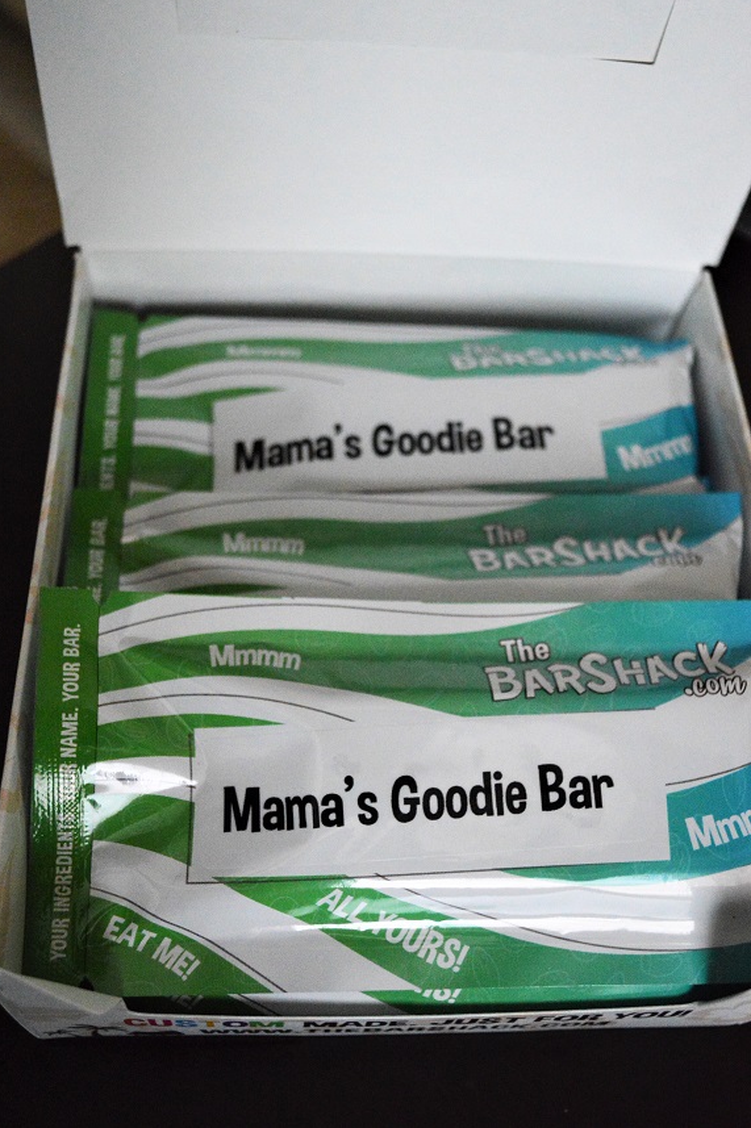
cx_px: 388
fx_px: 1284
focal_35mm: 41
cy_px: 538
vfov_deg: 47.4
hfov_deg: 32.6
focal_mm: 26
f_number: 4.2
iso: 3200
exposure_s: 1/125
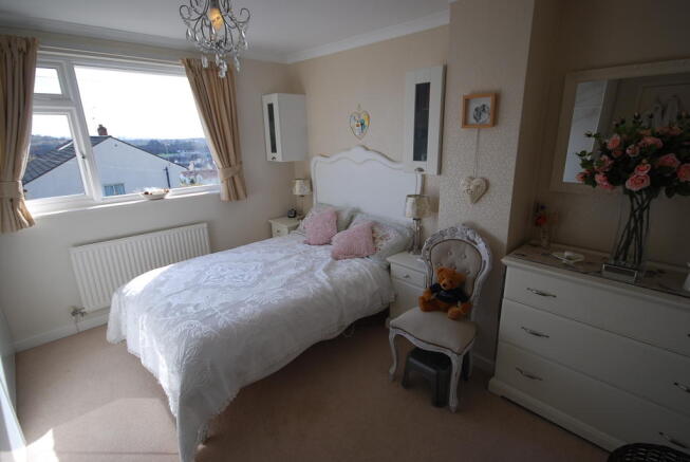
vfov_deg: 67.5
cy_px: 231
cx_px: 345
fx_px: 345
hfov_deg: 89.9
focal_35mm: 18
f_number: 5.6
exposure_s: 1/125
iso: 125
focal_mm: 12
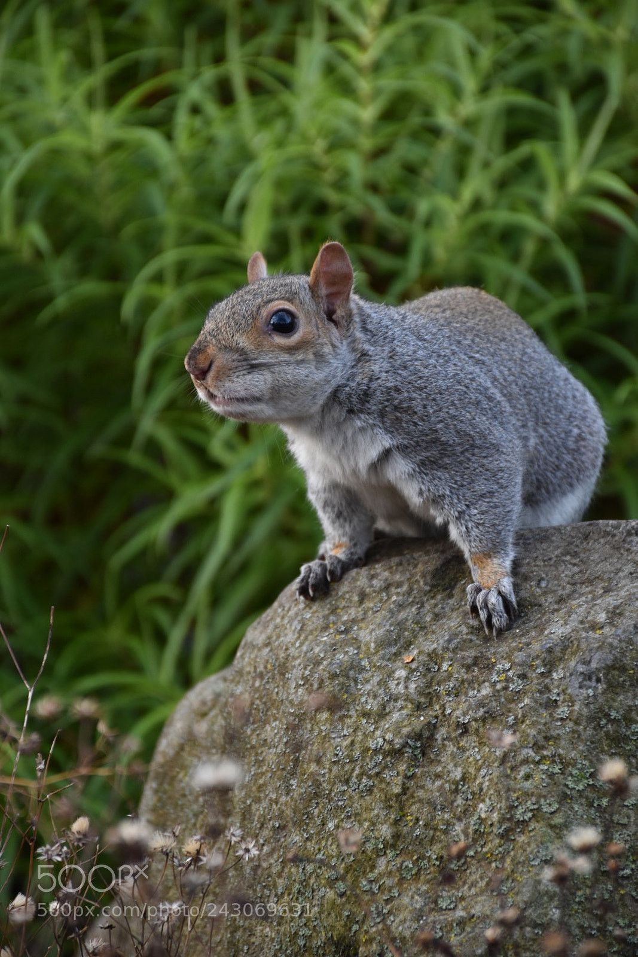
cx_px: 319
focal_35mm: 210
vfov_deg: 9.8
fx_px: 5581
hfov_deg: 6.5
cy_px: 478
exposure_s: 1/160
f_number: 5.6
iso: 400
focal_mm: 140
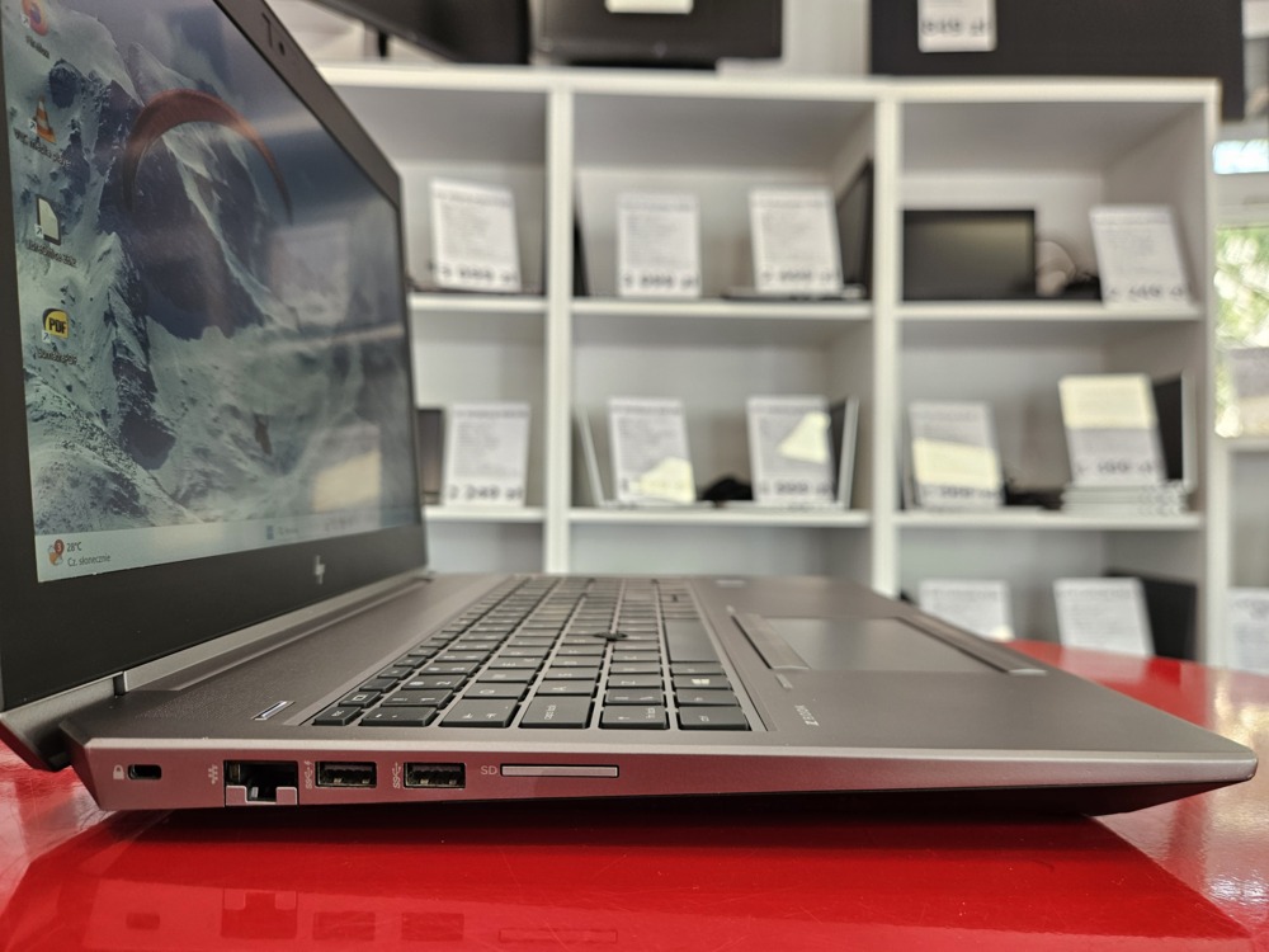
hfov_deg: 73.9
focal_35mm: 23
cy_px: 476
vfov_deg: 58.9
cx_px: 634
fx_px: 843
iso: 160
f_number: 1.8
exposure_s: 1/100
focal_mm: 5.4
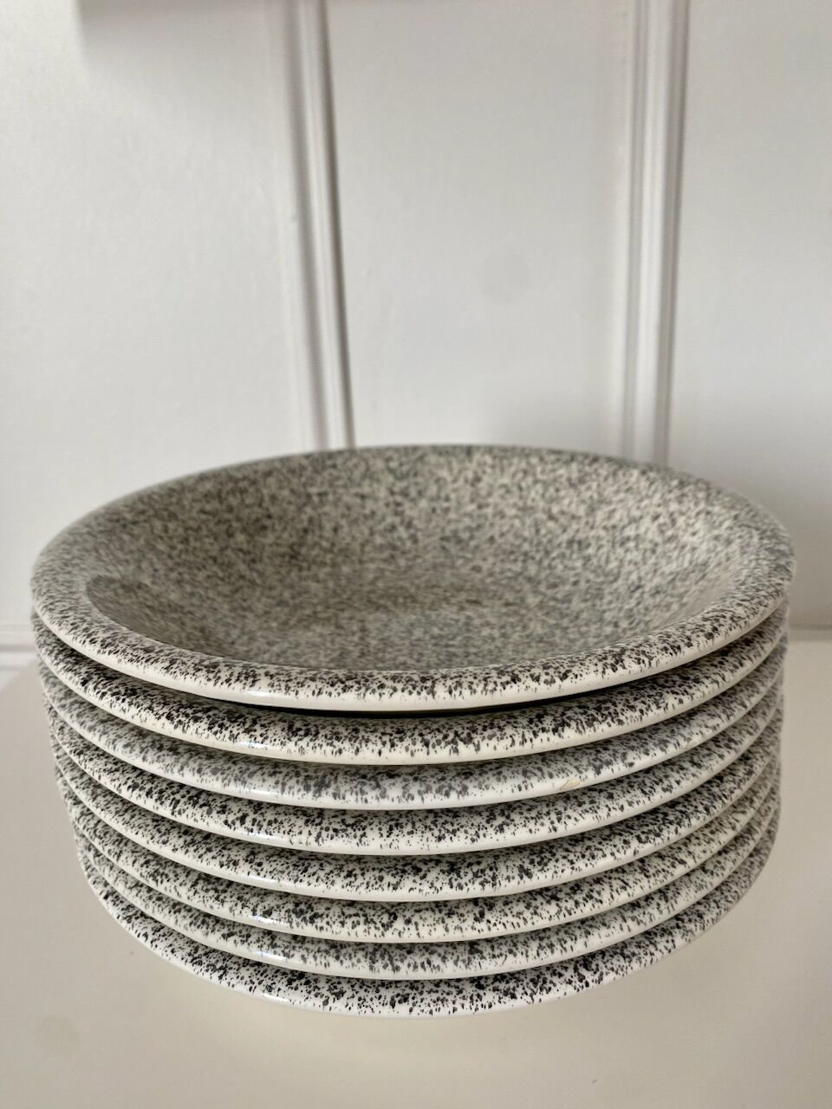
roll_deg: +3.3
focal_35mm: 26
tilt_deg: -16.2
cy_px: 554
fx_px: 833
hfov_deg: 53.1
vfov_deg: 67.3
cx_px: 416
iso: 80
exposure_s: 1/121
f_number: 1.8
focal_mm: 4.25
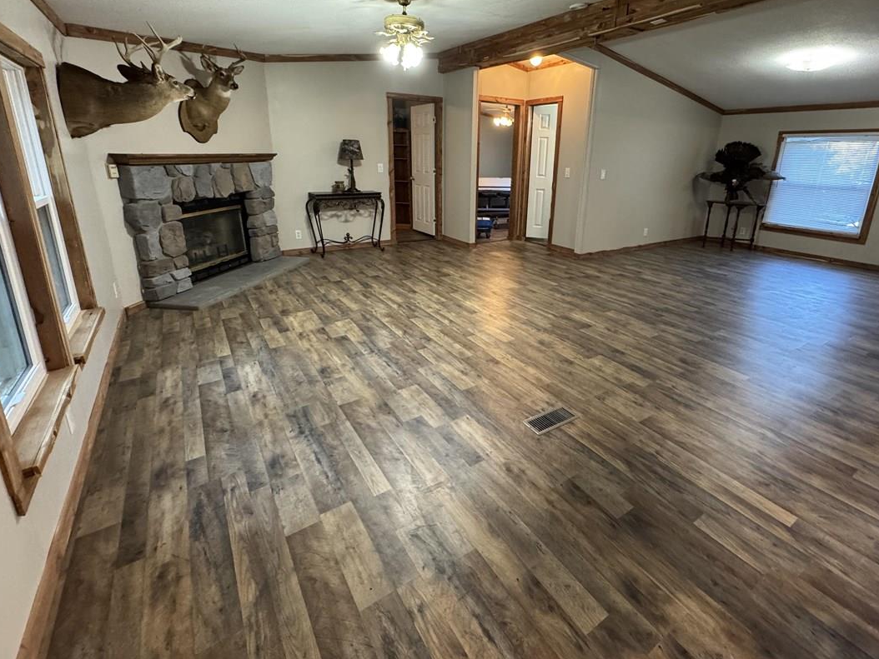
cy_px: 274
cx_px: 483
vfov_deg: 74.2
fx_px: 432
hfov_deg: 90.7
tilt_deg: -16.9
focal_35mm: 17
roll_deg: -2.2
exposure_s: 1/60
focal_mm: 2.22
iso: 500
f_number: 2.2
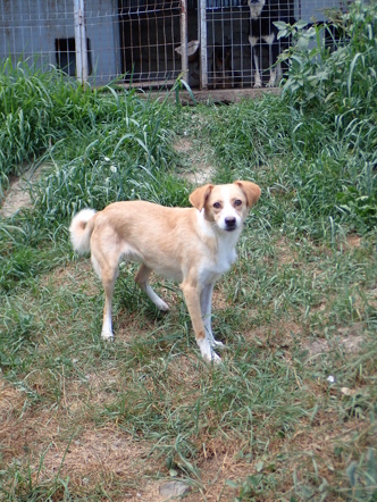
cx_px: 176
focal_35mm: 51
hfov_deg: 28.6
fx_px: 740
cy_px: 240
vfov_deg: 37.5
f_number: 3.1
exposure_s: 1/500
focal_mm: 8.4
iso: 200
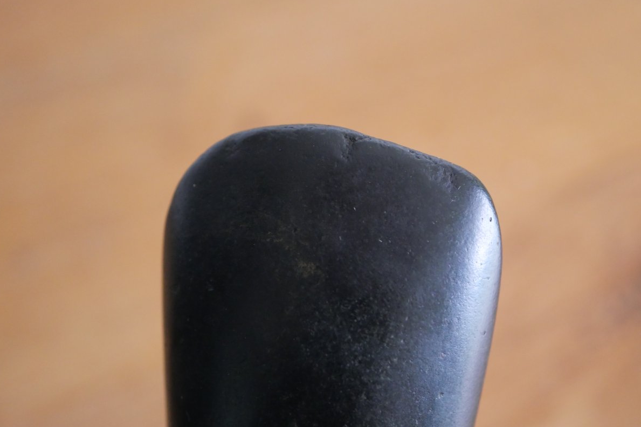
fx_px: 1121
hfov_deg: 31.9
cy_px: 238
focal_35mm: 63
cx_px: 319
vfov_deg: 21.5
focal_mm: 30
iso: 3200
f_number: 2.8
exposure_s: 1/50
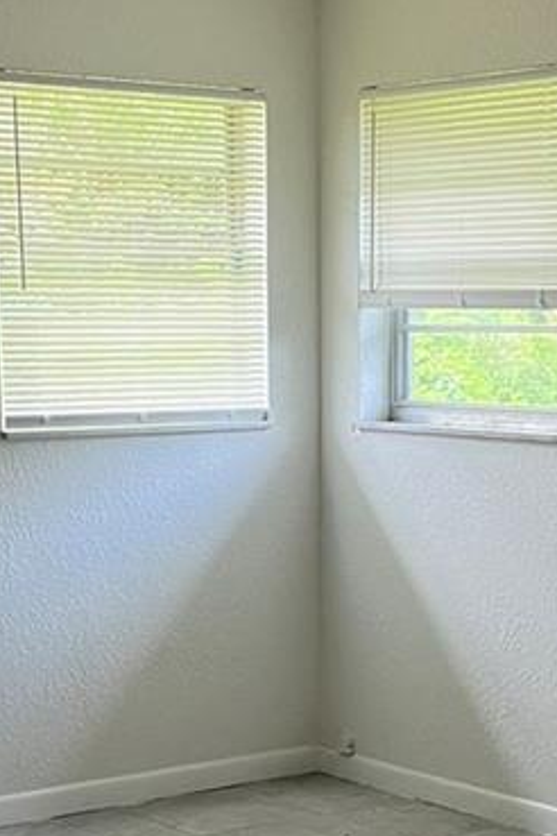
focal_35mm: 88
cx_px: 344
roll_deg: +1.0
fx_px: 2042
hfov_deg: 15.5
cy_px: 741
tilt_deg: -11.9
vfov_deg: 22.6
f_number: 1.6
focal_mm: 5.1
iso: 80
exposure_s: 1/60
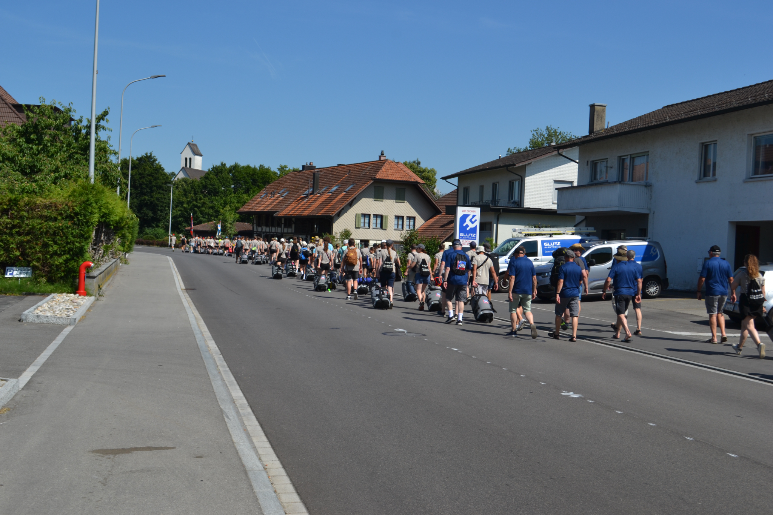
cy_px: 258
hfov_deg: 46.4
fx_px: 902
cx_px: 386
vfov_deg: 31.9
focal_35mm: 42
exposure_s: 1/320
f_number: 9
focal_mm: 28
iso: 100
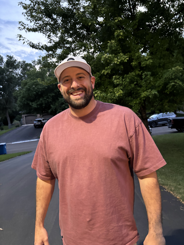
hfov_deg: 53.1
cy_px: 122
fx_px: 184
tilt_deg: -2.7
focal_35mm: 26
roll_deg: +3.4
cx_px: 92
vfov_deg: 67.3
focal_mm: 5.96
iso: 800
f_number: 1.6
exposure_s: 1/30
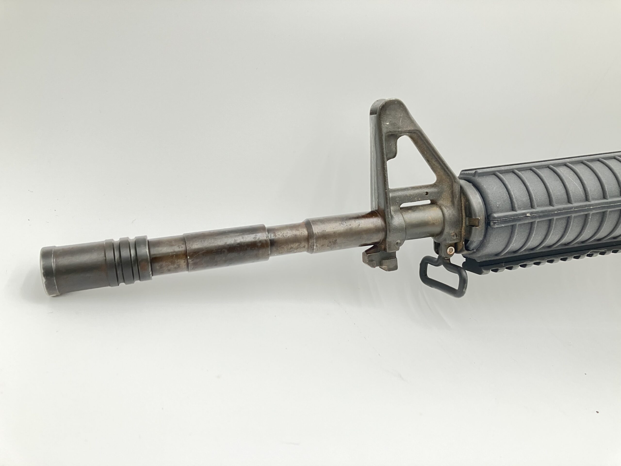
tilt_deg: -23.7
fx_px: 502
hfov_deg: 63.4
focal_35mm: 28
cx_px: 310
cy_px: 233
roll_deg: -16.9
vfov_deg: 49.7
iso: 100
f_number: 1.8
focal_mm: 3.99
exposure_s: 1/60
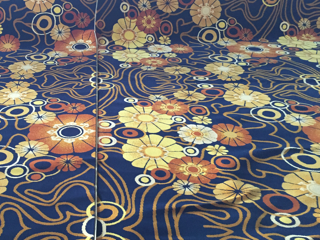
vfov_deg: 32.9
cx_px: 94
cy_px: 119
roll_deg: -1.5
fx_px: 407
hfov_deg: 42.1
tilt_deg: -26.3
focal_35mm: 44
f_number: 2.2
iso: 250
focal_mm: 4.15
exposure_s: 1/24
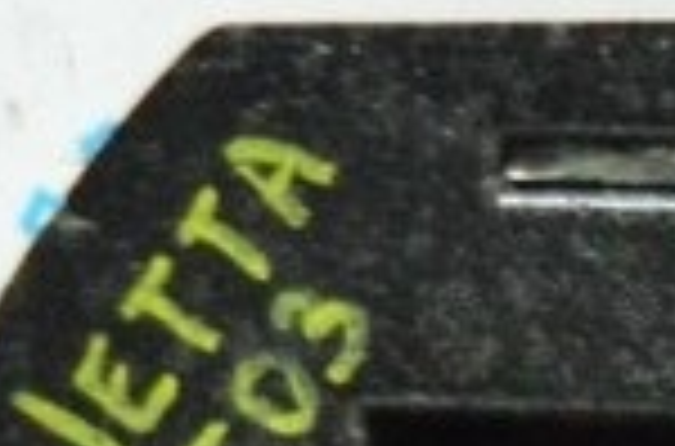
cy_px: 1025
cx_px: 1310
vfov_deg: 5.0
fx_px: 4991
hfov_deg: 7.5
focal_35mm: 267
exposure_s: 1/250
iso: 6400
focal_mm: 26
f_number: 4
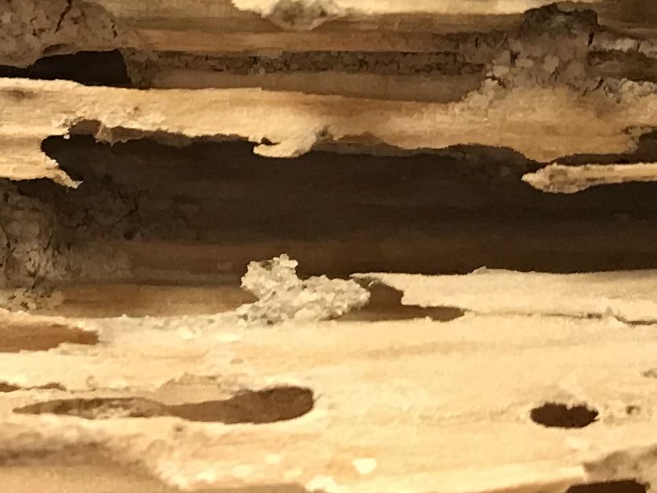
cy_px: -267
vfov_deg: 11.9
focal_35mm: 118
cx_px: 439
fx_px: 2240
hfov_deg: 16.6
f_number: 1.8
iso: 50
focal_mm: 3.99
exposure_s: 1/15
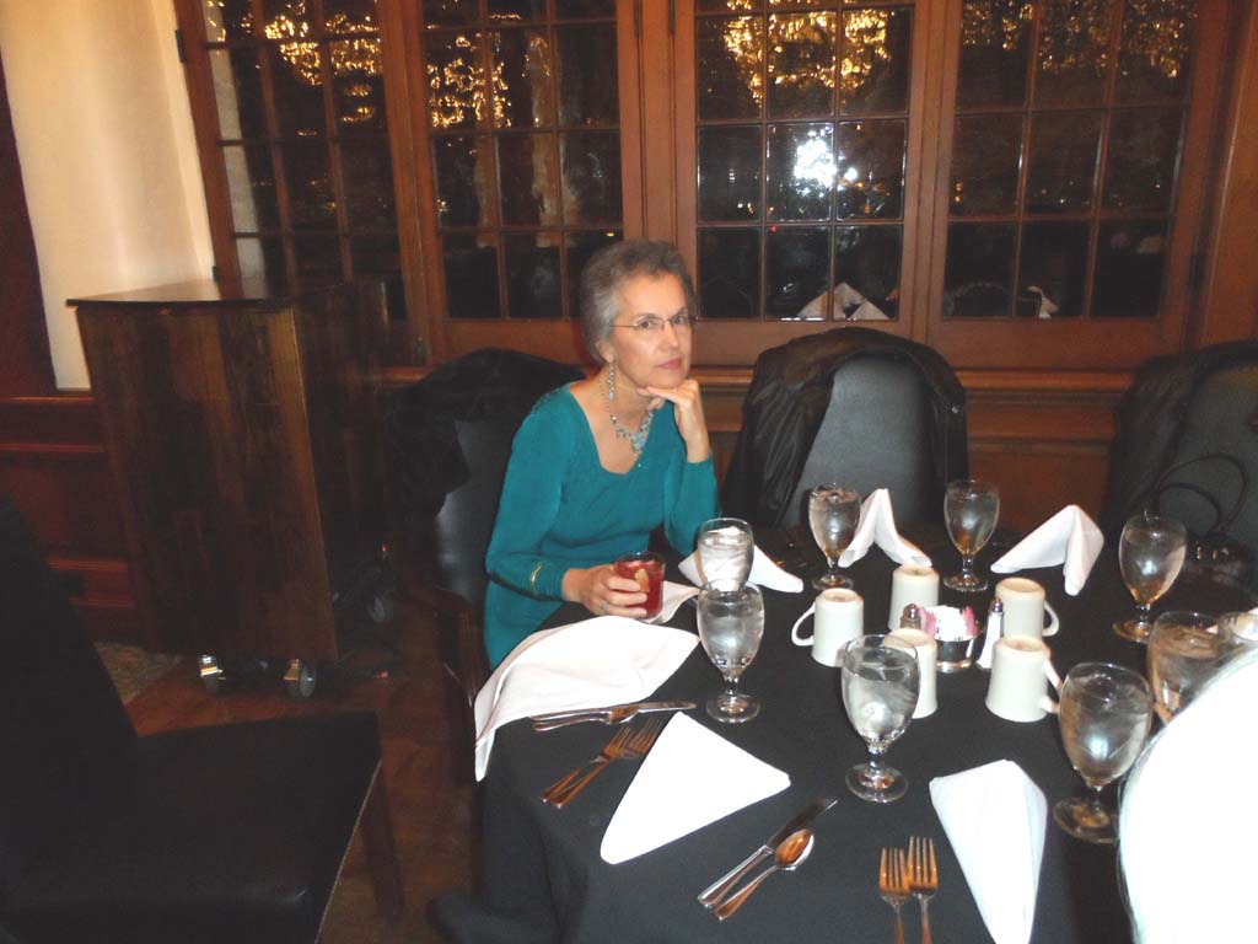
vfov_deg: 56.8
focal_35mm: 24
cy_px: 472
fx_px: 872
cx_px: 629
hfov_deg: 71.6
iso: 400
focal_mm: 4
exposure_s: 1/15
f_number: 3.2
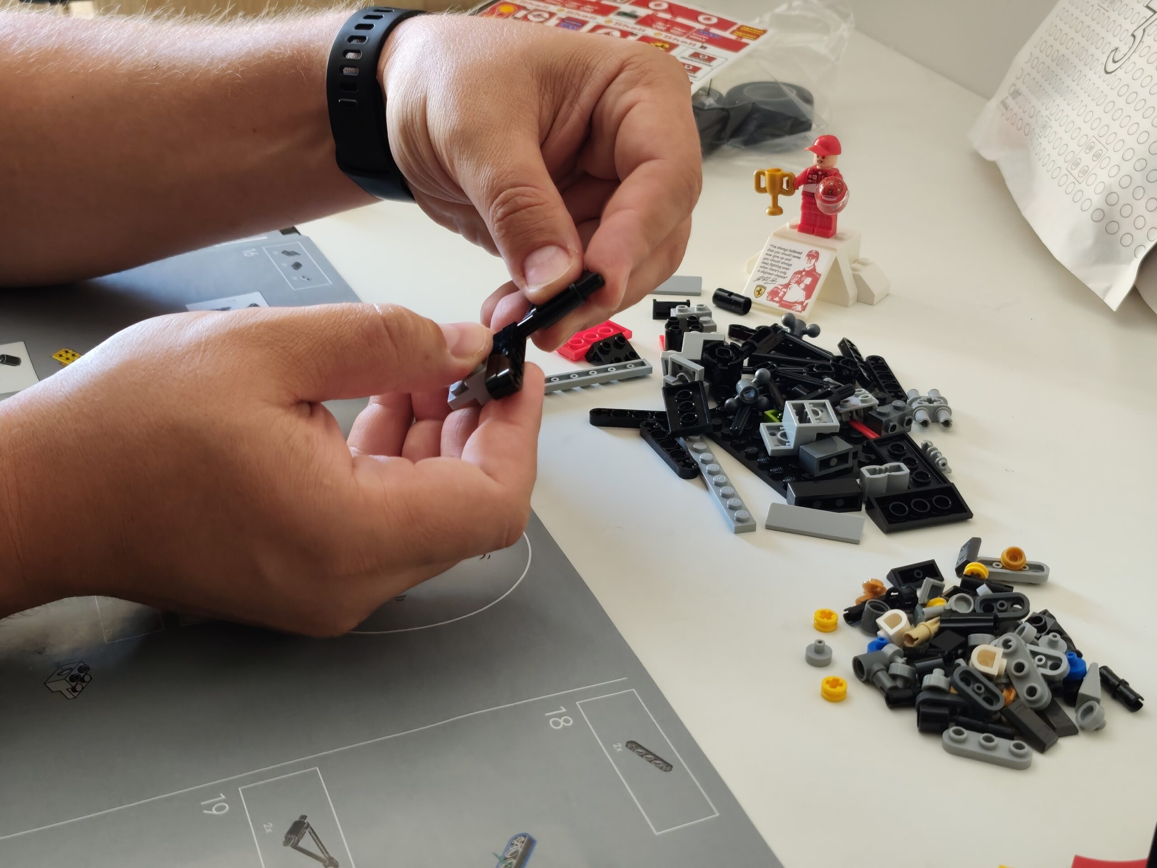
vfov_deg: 31.5
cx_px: 578
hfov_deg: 41.2
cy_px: 434
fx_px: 1537
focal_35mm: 46
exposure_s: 1/50
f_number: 1.7
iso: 1000
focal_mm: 6.07
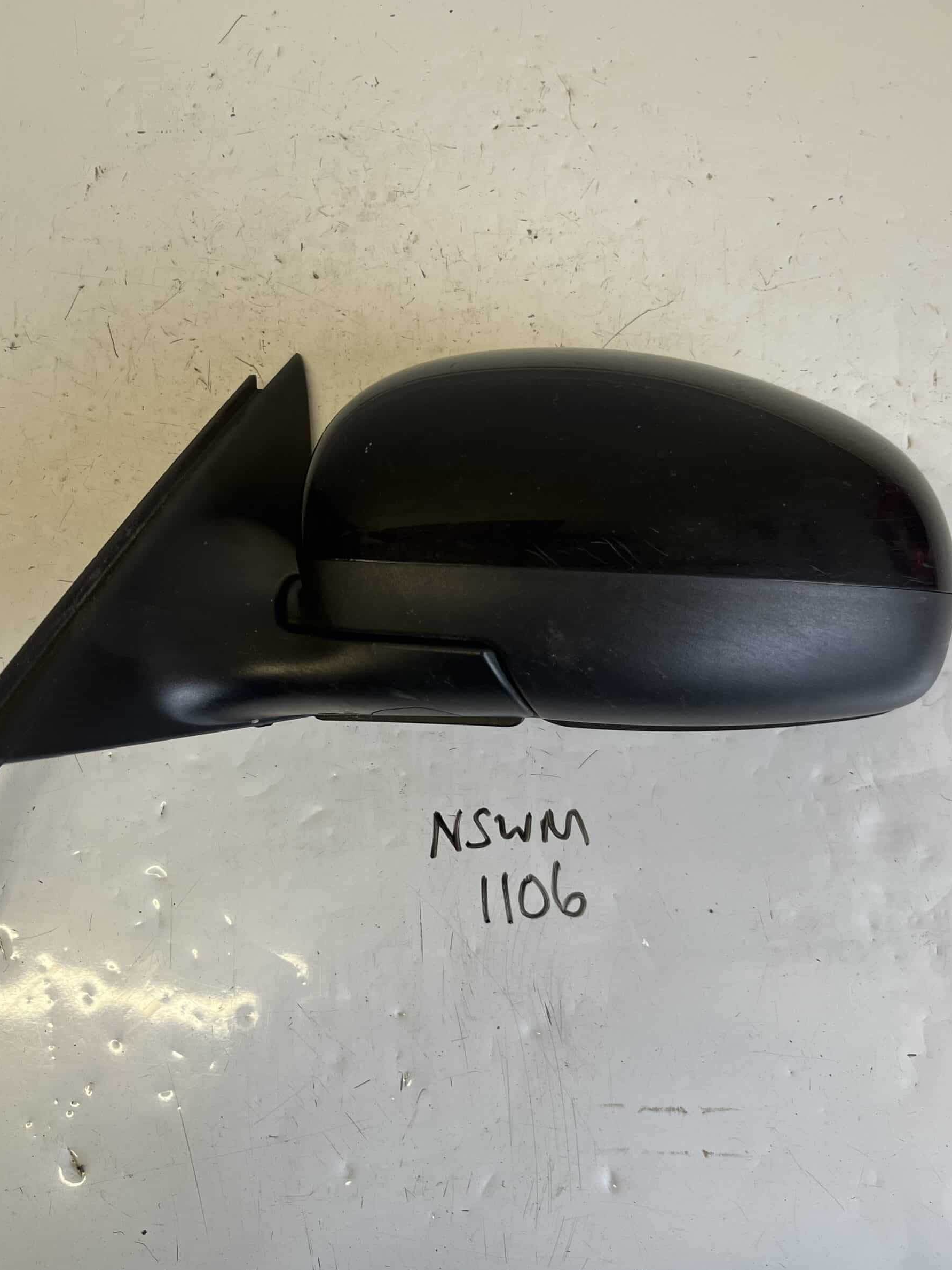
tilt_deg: -79.9
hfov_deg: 49.7
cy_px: 654
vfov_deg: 63.4
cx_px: 467
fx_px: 1027
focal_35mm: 28
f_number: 1.6
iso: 80
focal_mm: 5.1
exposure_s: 1/100
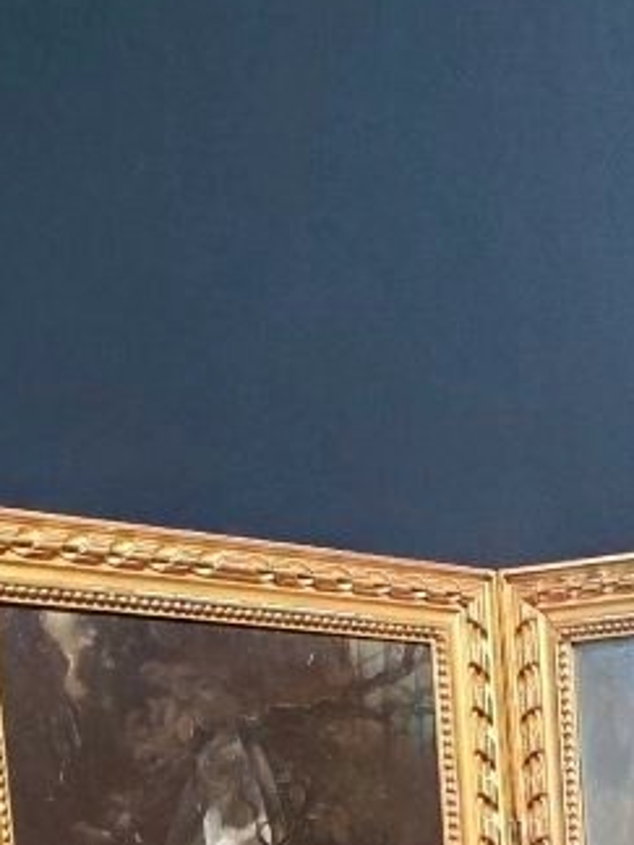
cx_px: 984
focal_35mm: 100
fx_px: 2442
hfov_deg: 13.8
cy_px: 1364
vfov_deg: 17.2
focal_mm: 6.12
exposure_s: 1/50
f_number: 1.9
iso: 1250
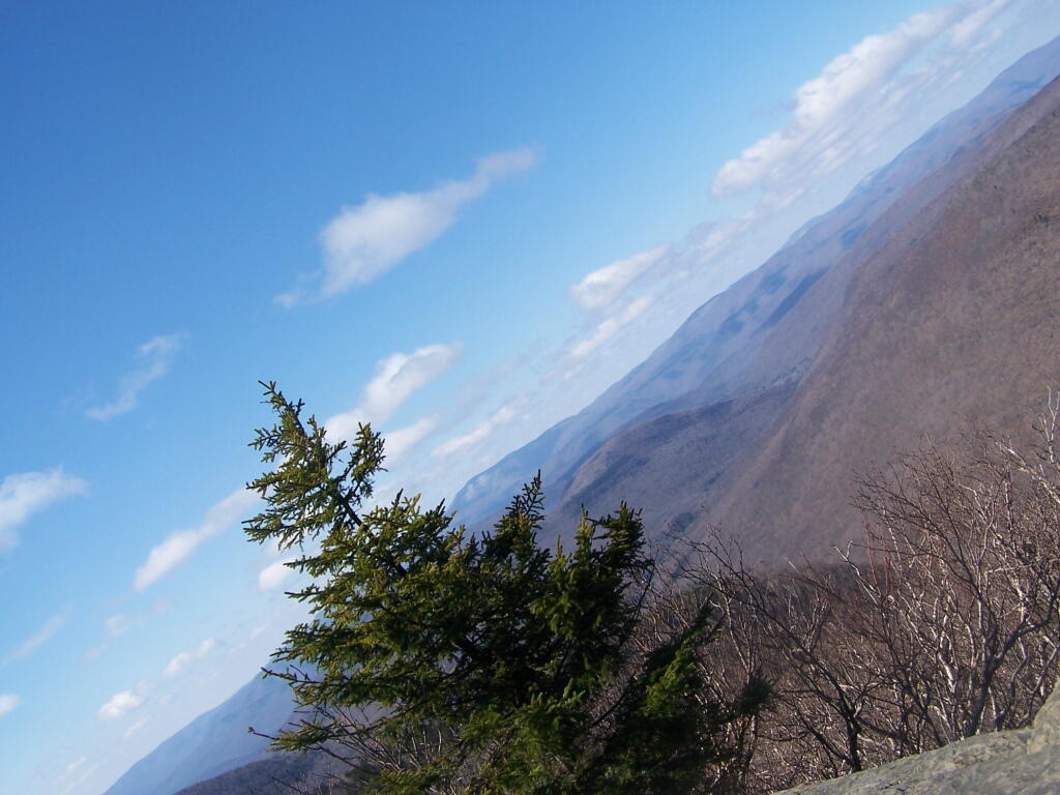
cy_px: 398
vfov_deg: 37.7
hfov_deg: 49.0
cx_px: 530
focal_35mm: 38
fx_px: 1164
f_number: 4
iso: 80
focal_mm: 6.3
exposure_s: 1/800
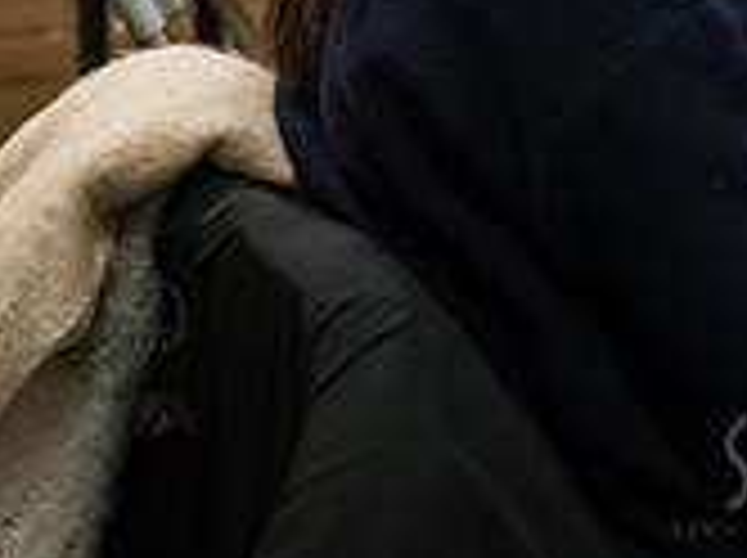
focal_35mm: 189
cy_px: -367
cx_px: 1196
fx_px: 4073
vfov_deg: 7.6
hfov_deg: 10.1
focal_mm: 48
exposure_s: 1/400
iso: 4000
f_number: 4
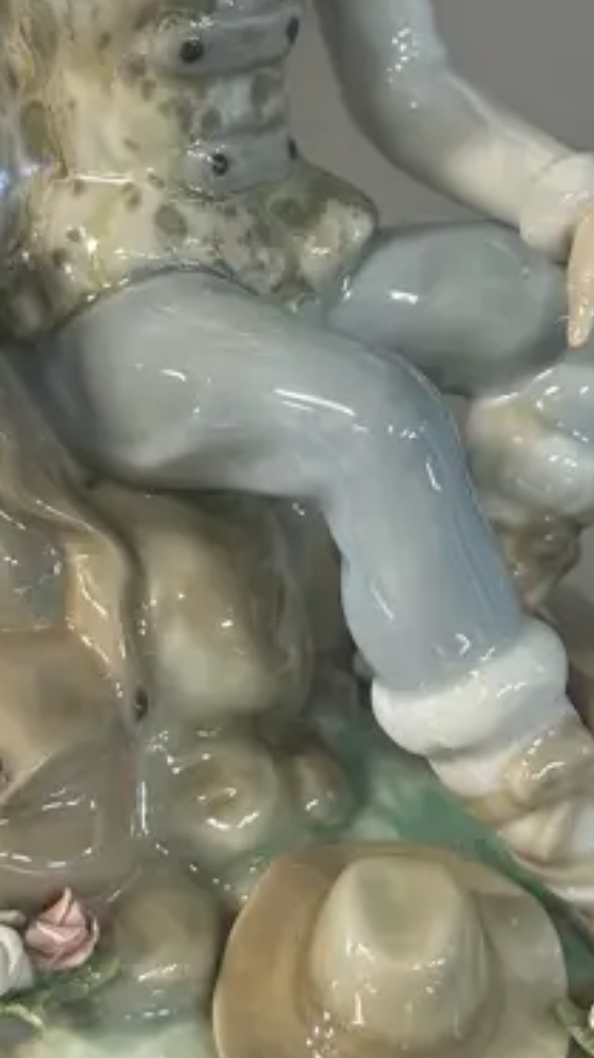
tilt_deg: -15.2
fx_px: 2018
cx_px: 327
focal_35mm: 72
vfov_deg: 29.3
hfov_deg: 16.7
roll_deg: -1.6
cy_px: 464
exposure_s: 1/50
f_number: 1.78
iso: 200
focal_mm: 6.86
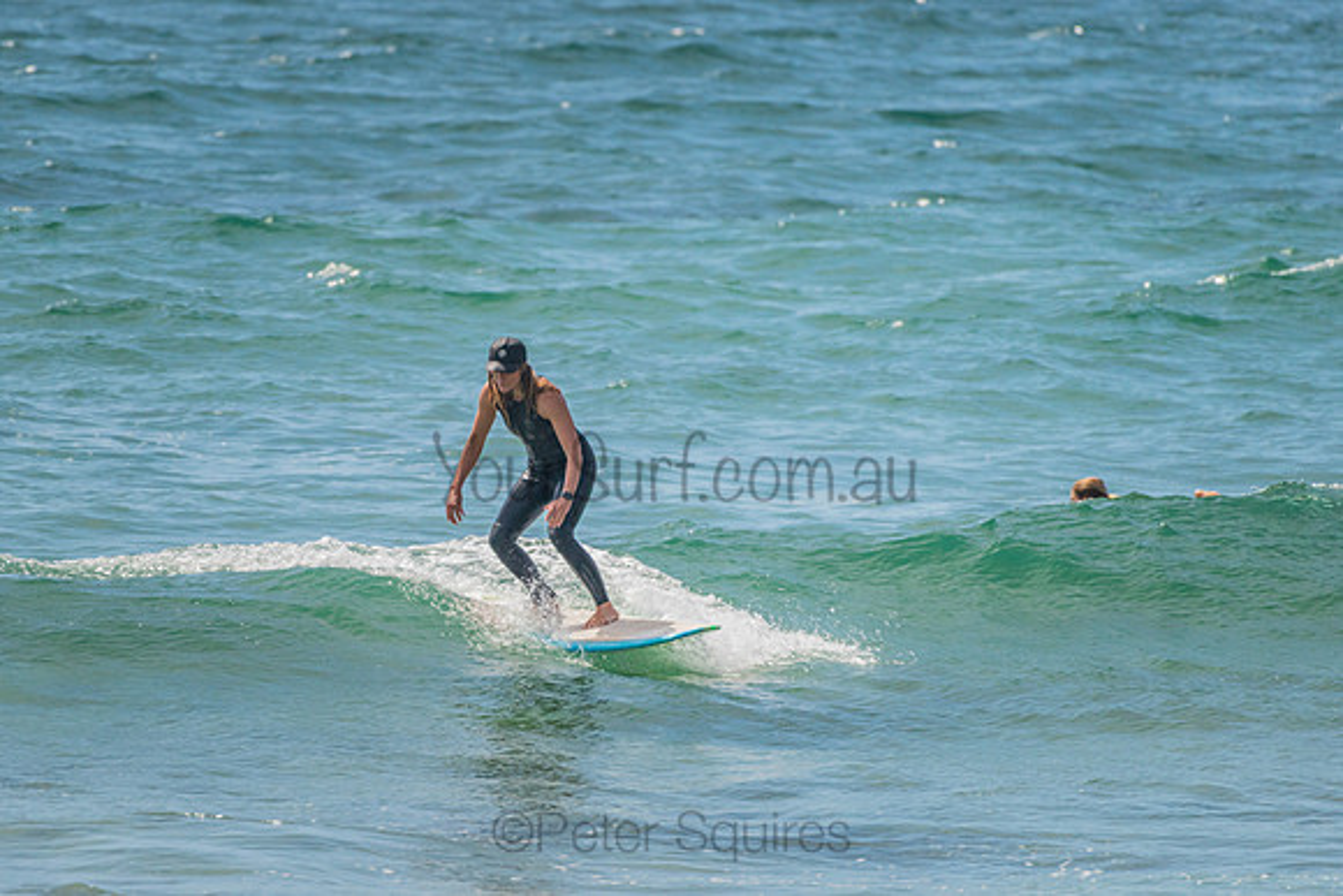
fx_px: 22886
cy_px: 492
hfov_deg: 3.4
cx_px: 519
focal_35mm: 613
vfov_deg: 2.2
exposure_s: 1/125
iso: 450
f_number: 5.6
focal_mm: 500
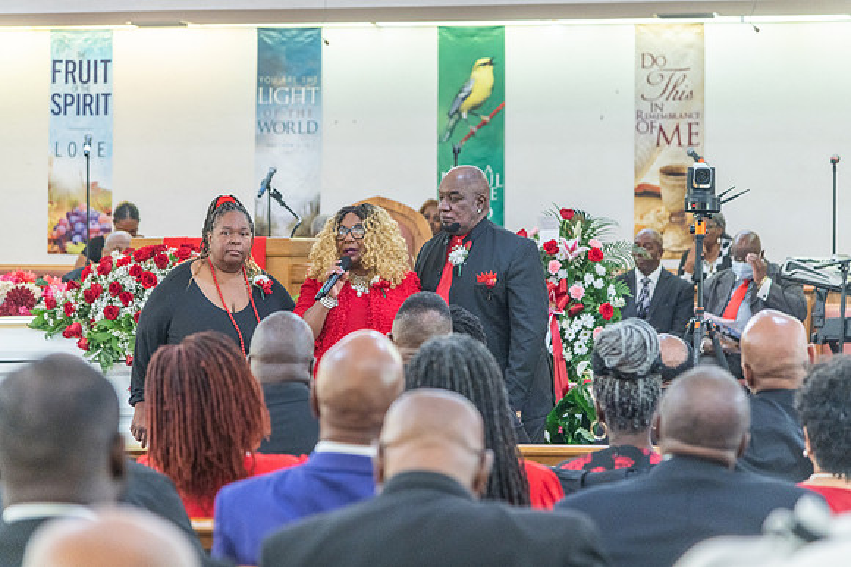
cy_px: 284
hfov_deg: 16.7
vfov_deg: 11.2
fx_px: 2891
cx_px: 426
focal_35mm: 122
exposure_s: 1/100
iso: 1600
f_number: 4
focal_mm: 120
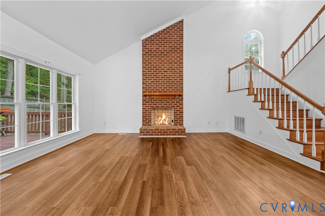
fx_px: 108
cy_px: 108
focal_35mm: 12
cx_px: 162
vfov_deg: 89.9
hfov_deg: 112.6
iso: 2000
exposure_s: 1/13
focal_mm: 12
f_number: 5.6
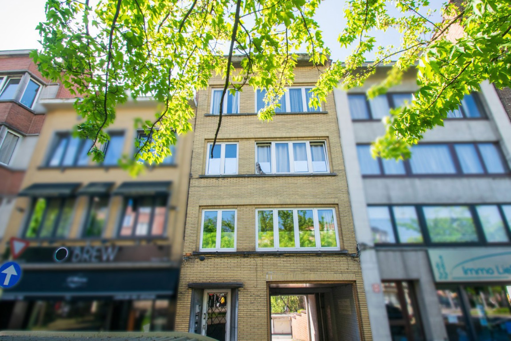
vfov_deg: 77.3
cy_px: 170
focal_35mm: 15
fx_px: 213
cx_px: 256
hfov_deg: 100.4
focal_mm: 10
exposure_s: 1/200
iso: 400
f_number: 10
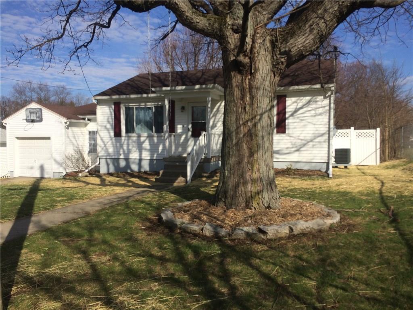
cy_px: 155
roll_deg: +0.5
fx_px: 346
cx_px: 206
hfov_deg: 61.7
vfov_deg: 48.2
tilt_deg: -3.4
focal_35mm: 29
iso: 32
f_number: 2.2
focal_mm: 4.15
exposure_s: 1/3425
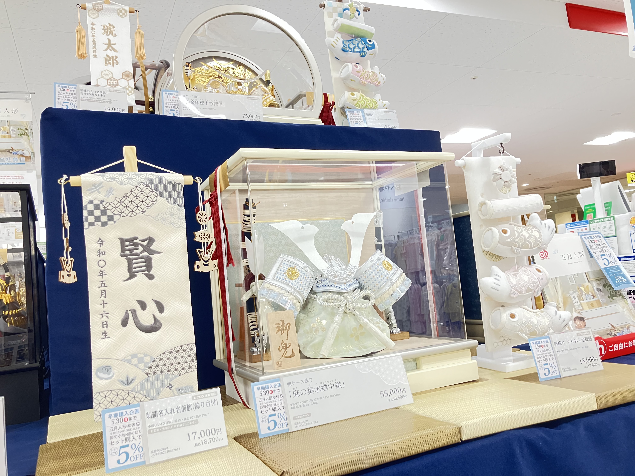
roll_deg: +5.4
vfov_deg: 49.7
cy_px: 238
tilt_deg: +5.5
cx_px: 318
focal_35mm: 28
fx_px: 514
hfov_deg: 63.4
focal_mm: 3.99
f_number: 1.8
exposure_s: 1/60
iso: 200
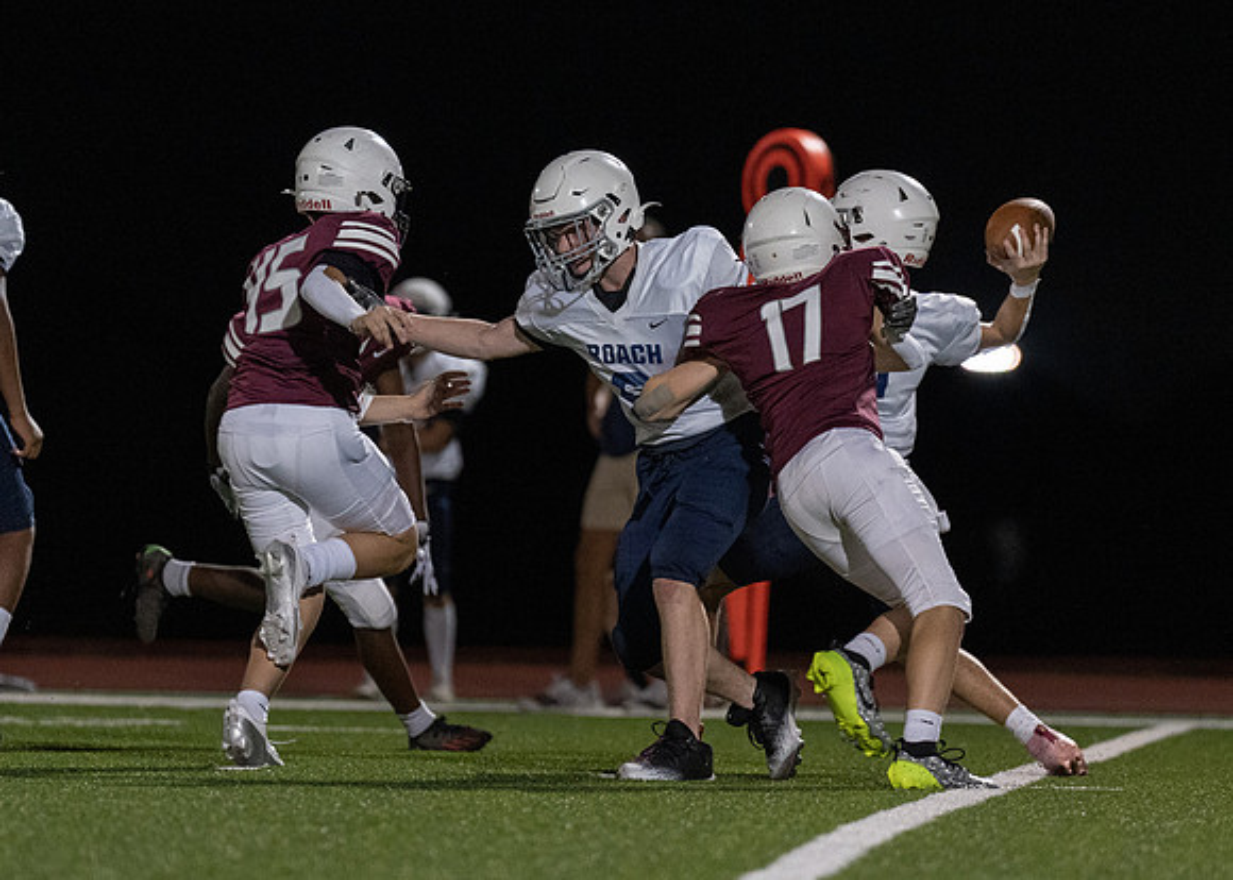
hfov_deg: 5.2
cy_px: 443
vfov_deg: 3.7
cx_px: 620
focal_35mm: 389
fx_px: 13620
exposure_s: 1/1000
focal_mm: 200
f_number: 2.8
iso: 2500
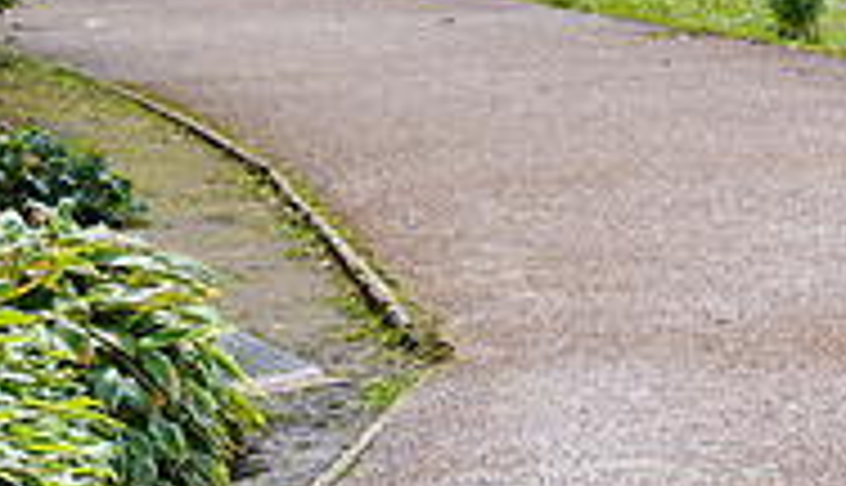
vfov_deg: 7.8
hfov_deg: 13.4
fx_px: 3472
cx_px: 1076
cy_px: -251
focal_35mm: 154
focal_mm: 48
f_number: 3.5
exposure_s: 1/640
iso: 200
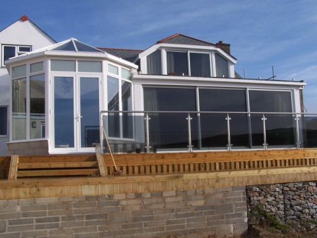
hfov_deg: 49.0
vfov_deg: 37.7
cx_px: 158
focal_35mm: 38
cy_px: 119
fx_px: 348
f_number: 5.6
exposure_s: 1/500
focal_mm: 6.3
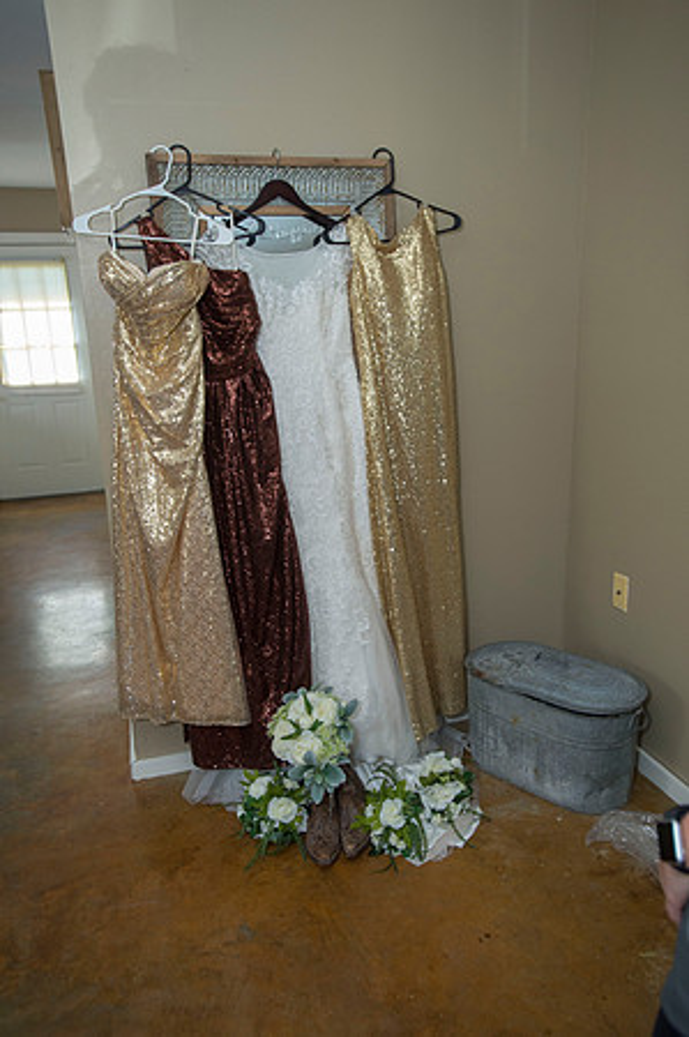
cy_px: 518
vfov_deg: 69.4
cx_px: 344
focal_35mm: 26
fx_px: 748
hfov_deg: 49.5
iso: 1250
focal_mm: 26
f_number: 4
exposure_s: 1/320
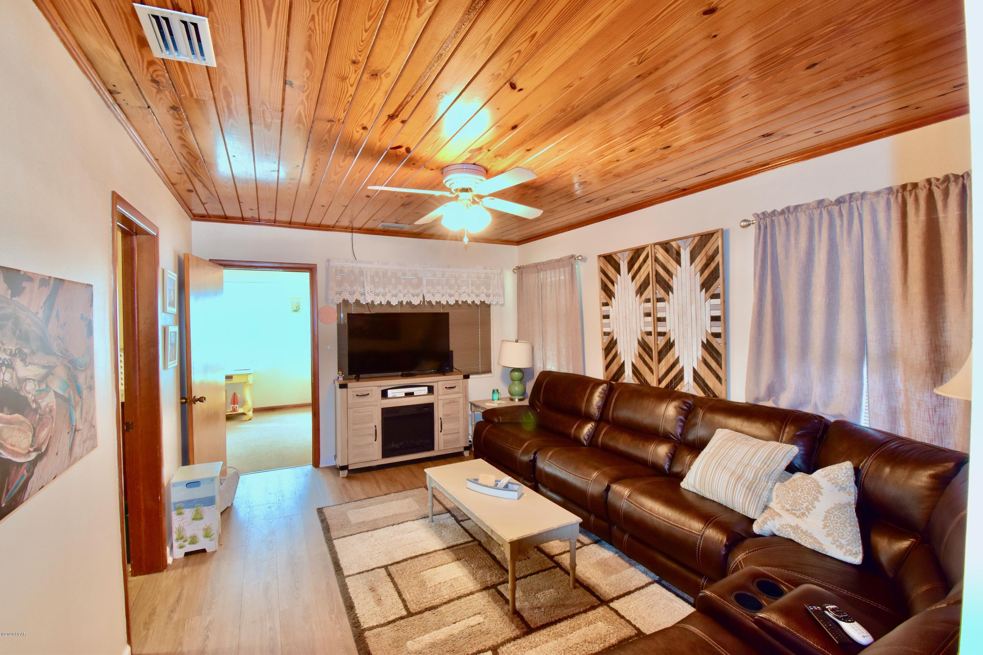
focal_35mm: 15
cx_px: 492
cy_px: 328
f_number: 13
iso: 800
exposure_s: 1/1.6
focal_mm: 10
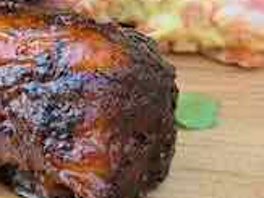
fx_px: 1440
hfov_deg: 10.0
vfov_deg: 7.6
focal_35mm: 189
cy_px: -141
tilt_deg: -19.9
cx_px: -189
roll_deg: -0.3
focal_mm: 6.76
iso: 64
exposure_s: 1/229
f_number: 1.78
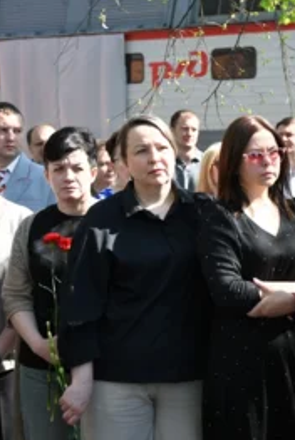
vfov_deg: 17.9
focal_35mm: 114
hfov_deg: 12.0
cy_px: 222
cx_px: 235
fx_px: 1397
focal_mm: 50
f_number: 5
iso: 200
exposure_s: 1/250
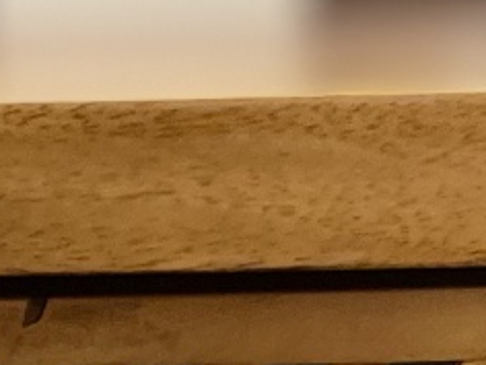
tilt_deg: -20.9
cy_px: 749
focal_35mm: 132
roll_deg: +0.2
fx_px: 1853
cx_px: 154
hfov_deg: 14.9
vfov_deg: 10.3
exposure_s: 1/25
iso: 500
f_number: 1.6
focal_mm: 4.2
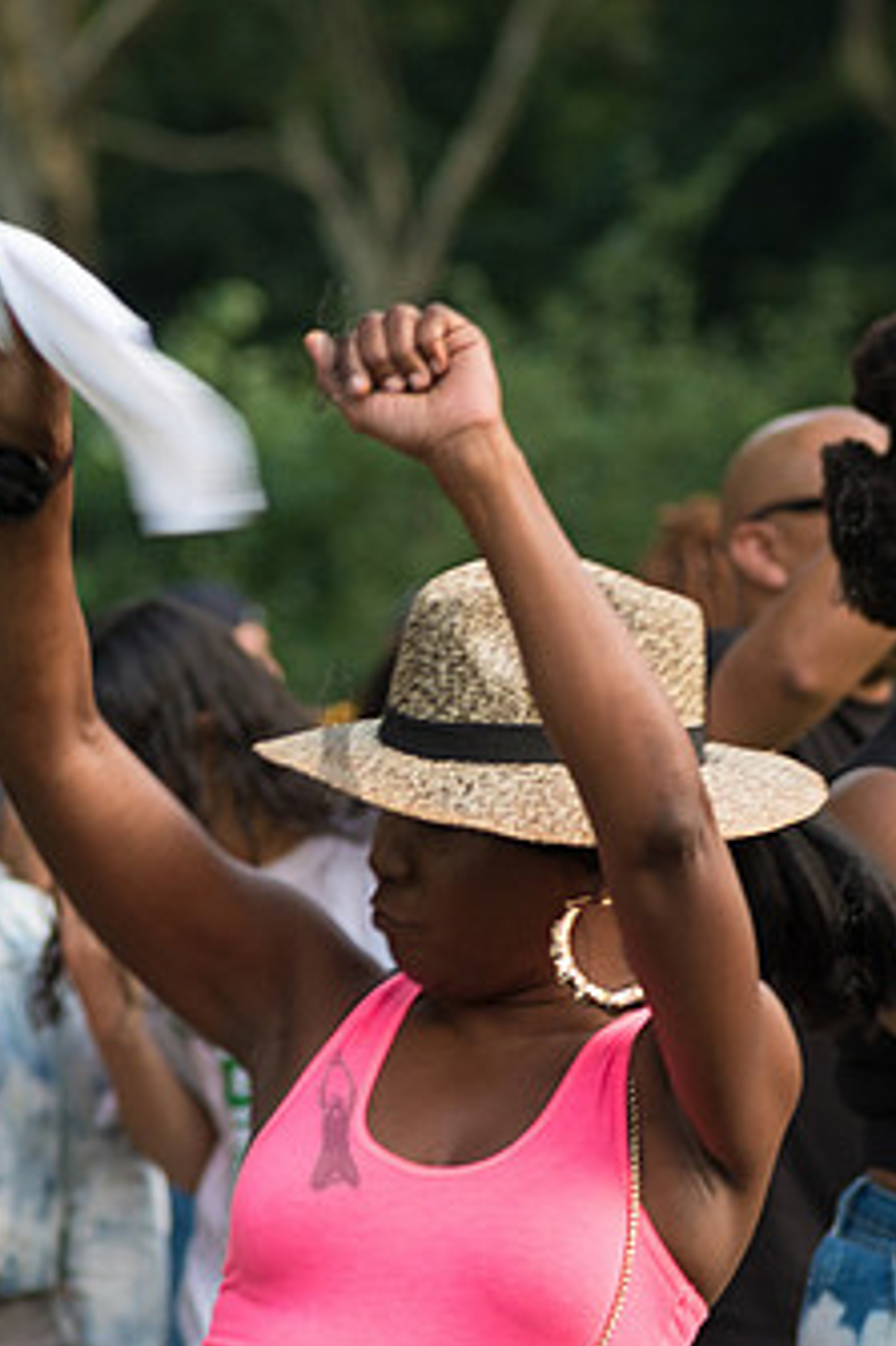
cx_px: 507
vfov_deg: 7.4
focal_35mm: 277
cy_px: 988
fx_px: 10351
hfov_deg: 5.0
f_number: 4.5
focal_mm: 120
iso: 1000
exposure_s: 1/125
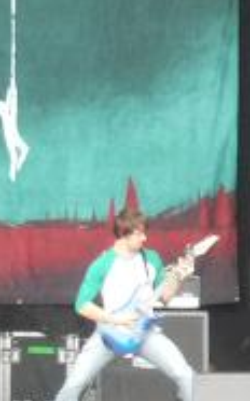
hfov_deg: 2.9
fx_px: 4891
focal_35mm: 448
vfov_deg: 4.7
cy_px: 39
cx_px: -351
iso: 320
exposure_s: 1/80
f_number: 5.5
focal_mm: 15.2
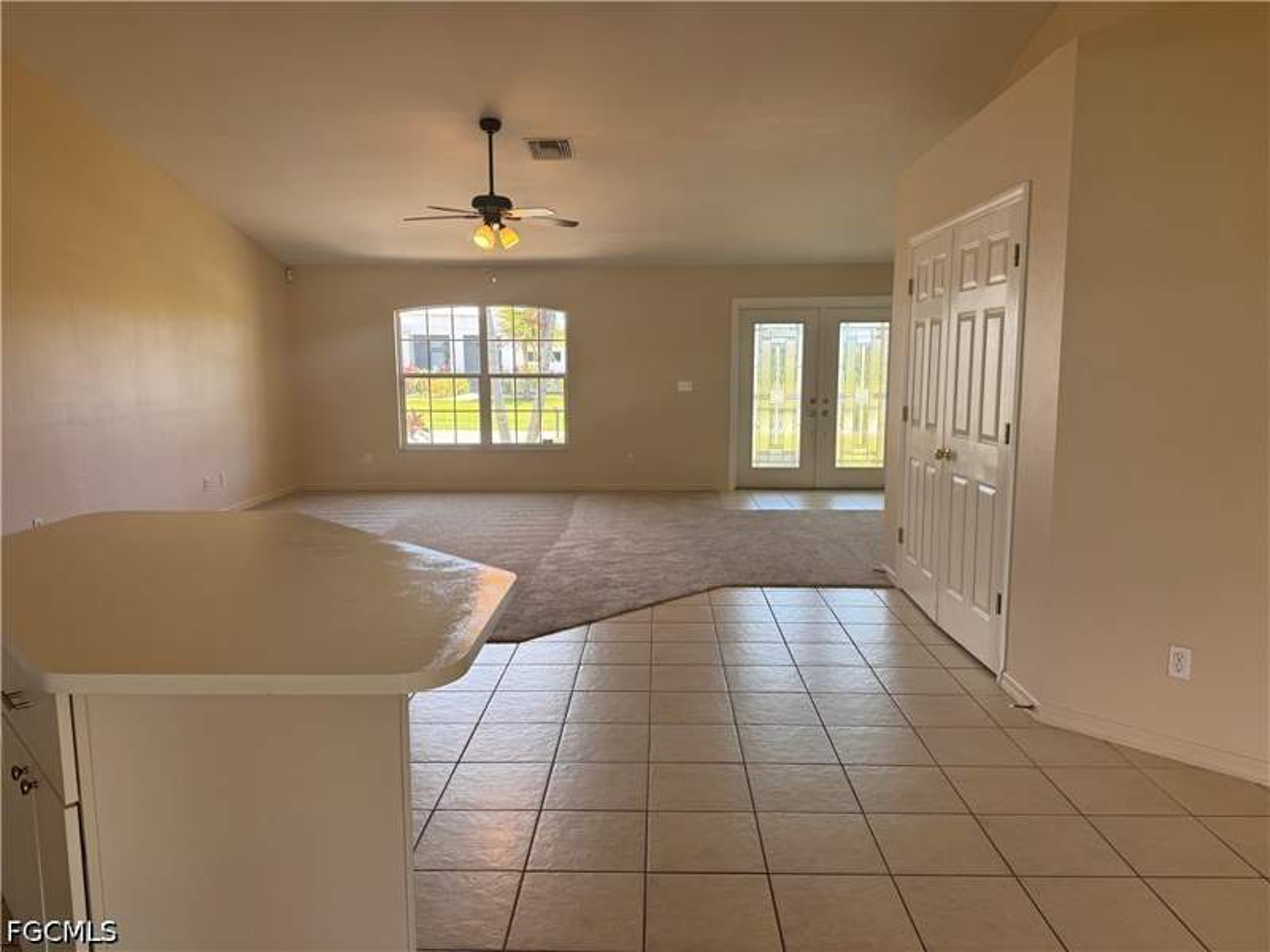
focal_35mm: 24
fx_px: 881
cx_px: 635
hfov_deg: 71.6
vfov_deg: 56.8
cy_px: 476
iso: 100
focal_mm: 6.76
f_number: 1.78
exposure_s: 1/161
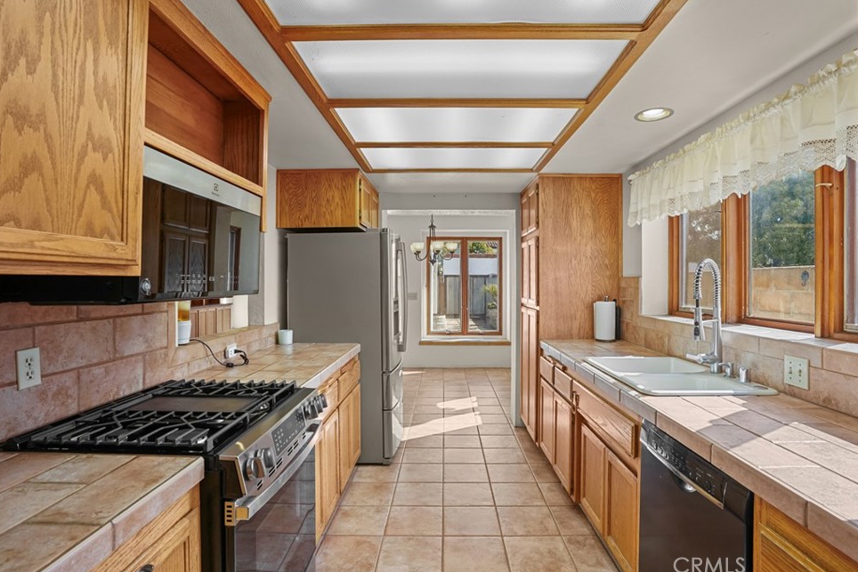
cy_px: 274
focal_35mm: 17
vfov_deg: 70.4
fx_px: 405
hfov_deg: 93.2
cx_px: 418
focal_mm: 16
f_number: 8
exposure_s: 1/50
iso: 1000
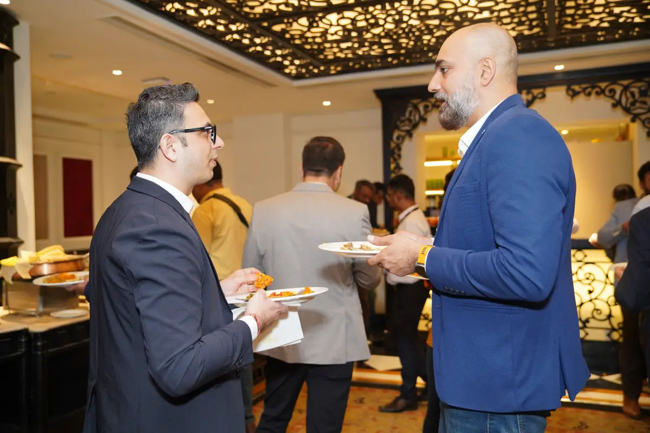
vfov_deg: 38.9
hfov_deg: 55.8
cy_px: 216
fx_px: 614
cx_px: 325
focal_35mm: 34
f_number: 2.8
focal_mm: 34
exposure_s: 1/60
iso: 640
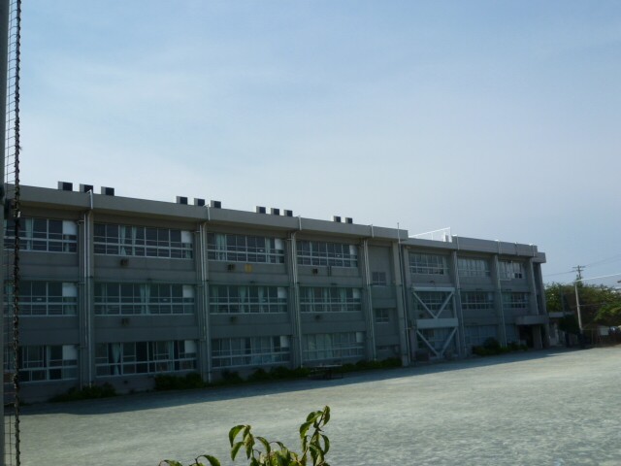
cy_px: 233
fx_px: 646
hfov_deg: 51.4
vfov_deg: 39.7
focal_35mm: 36
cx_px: 310
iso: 80
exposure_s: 1/400
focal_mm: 6.3
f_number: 5.6
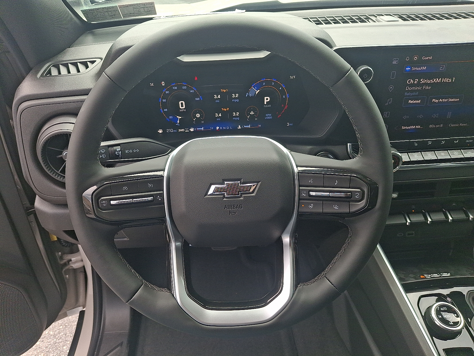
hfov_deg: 69.4
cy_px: 178
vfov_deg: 54.9
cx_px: 237
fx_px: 342
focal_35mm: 25
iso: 30
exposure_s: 1/476
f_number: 1.8
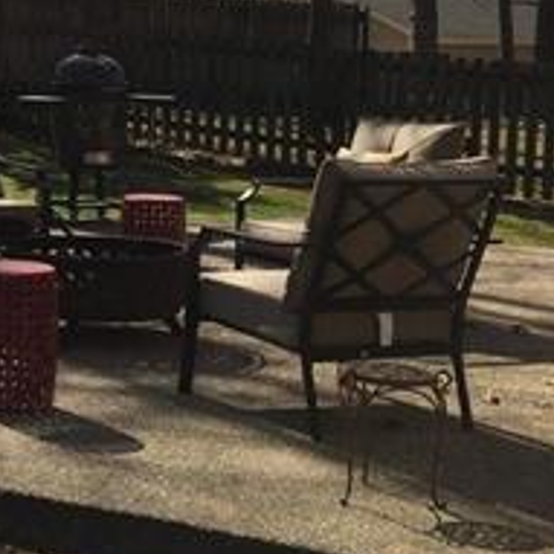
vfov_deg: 19.9
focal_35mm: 86
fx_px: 1557
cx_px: -247
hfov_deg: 18.2
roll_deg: -0.2
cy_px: 81
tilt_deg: -3.2
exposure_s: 1/1980
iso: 32
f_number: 2.2
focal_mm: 4.15
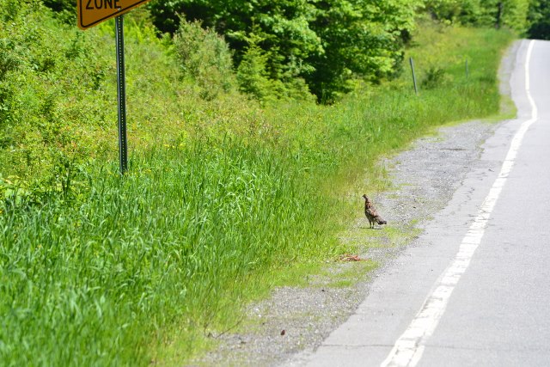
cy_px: 184
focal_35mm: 285
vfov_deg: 4.8
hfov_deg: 7.2
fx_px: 4355
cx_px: 275
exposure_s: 1/320
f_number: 10
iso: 400
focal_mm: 190
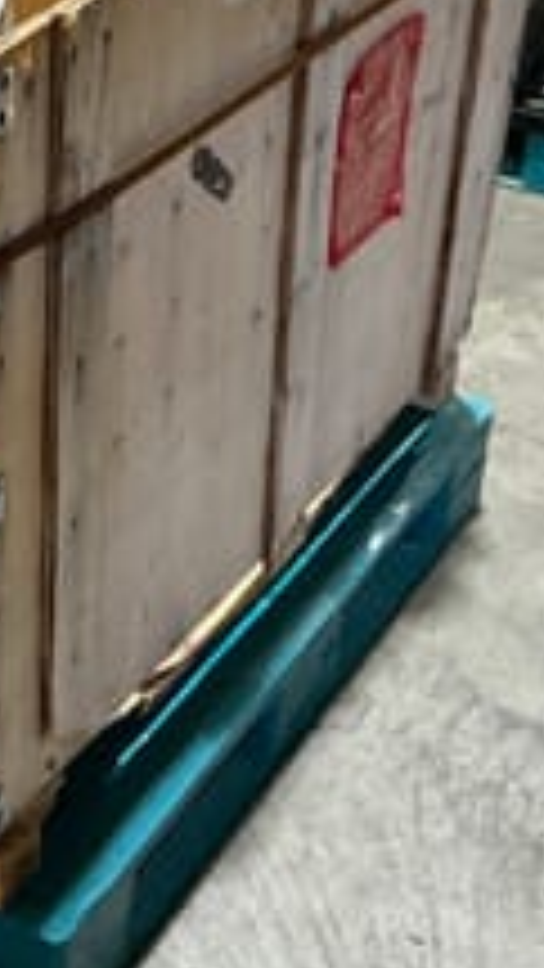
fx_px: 1820
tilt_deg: -31.5
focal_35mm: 71
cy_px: 349
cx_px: -94
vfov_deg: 29.6
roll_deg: +0.2
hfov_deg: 16.4
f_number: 1.8
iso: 200
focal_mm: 3
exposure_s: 1/50
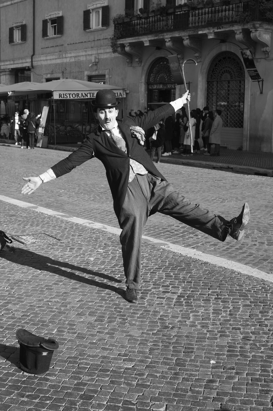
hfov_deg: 27.0
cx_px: 136
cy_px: 206
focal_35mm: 50
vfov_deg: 39.6
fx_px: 569
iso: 400
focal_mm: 50
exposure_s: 1/320
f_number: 9
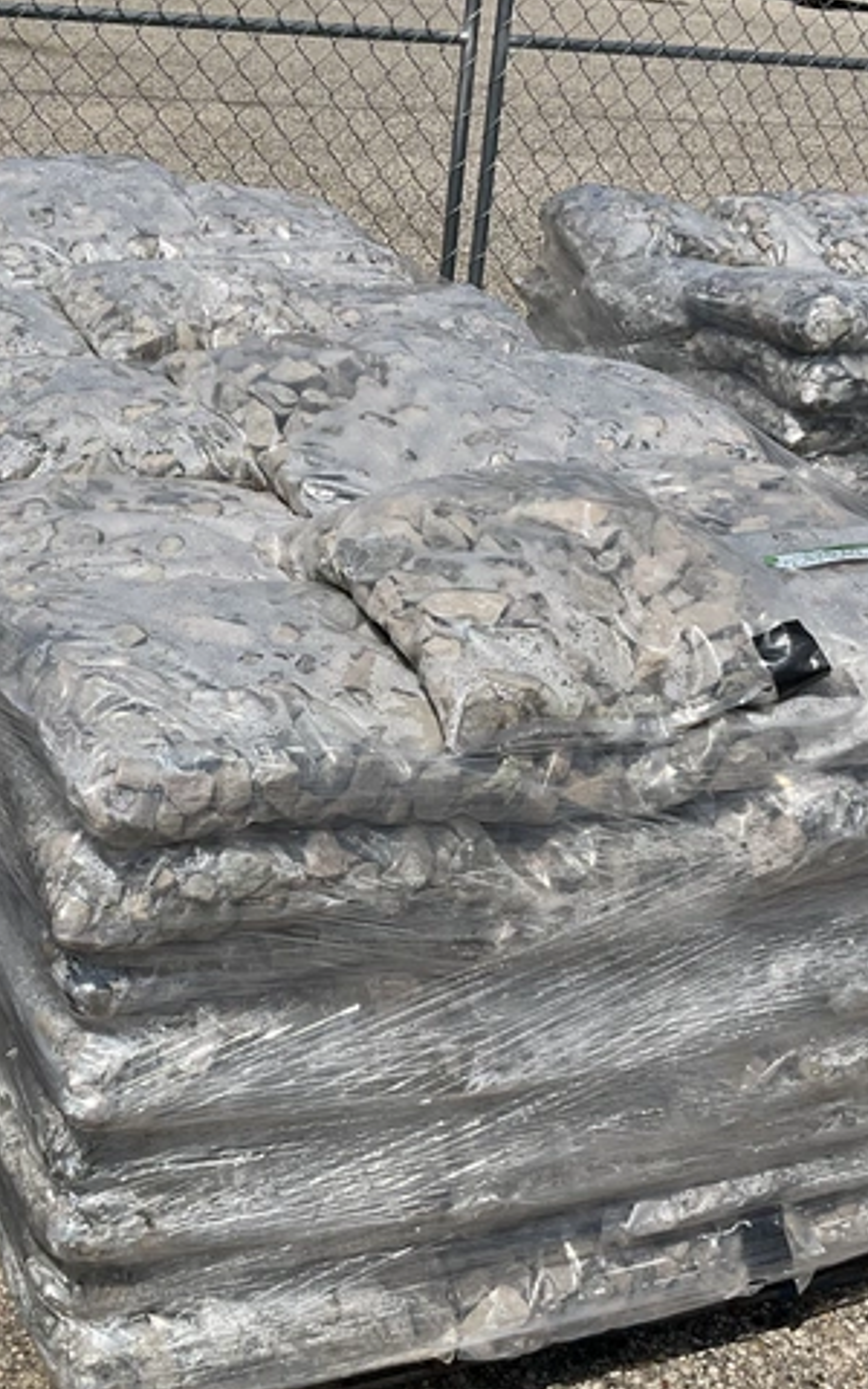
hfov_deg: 26.9
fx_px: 1817
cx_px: 425
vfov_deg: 41.8
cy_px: 716
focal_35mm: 48
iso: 25
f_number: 1.8
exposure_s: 1/4405
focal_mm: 3
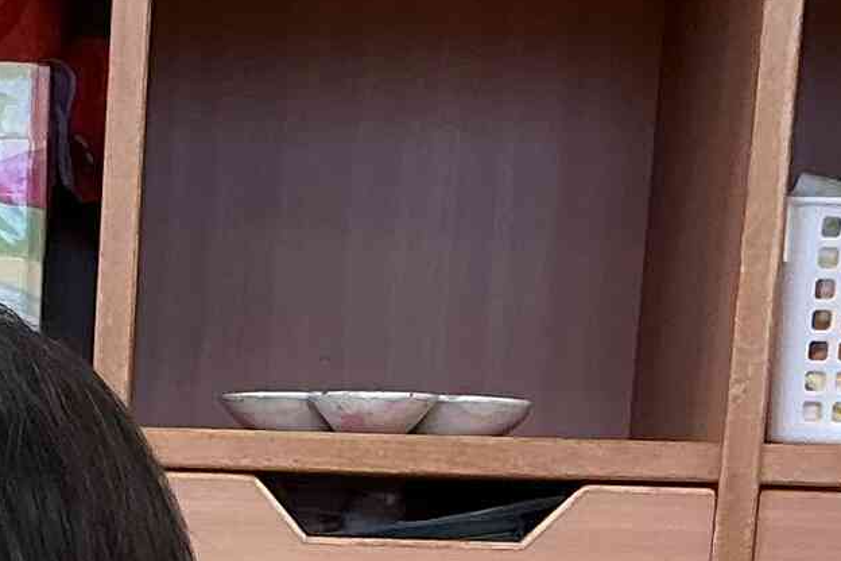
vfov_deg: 8.7
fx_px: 3387
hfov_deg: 13.8
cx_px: -117
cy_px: 1293
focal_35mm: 145
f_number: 1.8
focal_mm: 3
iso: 64
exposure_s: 1/120
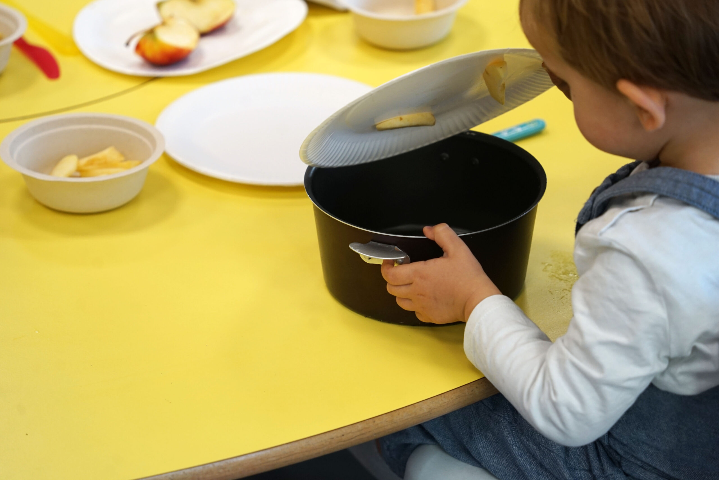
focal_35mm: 107
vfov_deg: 12.8
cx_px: 360
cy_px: 240
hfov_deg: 19.1
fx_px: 2137
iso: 800
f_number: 4.5
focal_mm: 107
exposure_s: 1/160
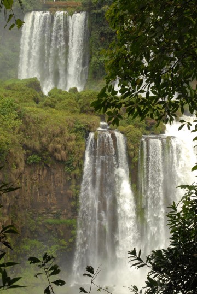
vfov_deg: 26.0
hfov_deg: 17.5
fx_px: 639
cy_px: 147
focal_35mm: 78
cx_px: 98
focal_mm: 52
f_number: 16
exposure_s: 1/100
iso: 250
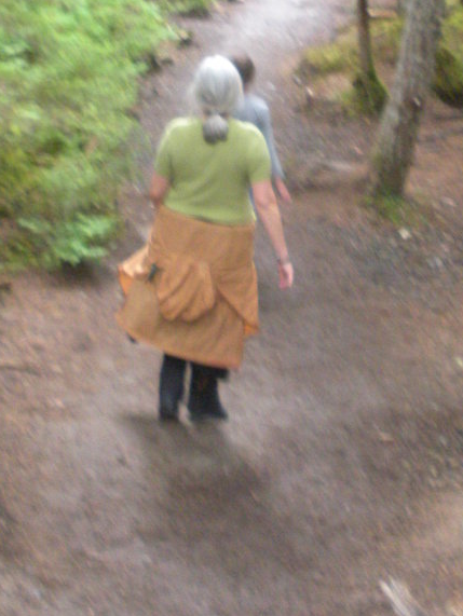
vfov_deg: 22.6
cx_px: 255
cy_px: 182
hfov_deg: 17.2
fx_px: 1532
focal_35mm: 86
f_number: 3.5
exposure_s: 1/30
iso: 363
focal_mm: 6.3
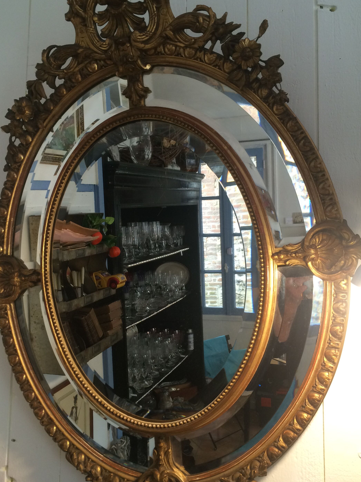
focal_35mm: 34
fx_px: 473
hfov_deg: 41.8
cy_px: 237
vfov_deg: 54.0
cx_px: 167
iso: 64
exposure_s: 1/33
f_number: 2.2
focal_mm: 4.15
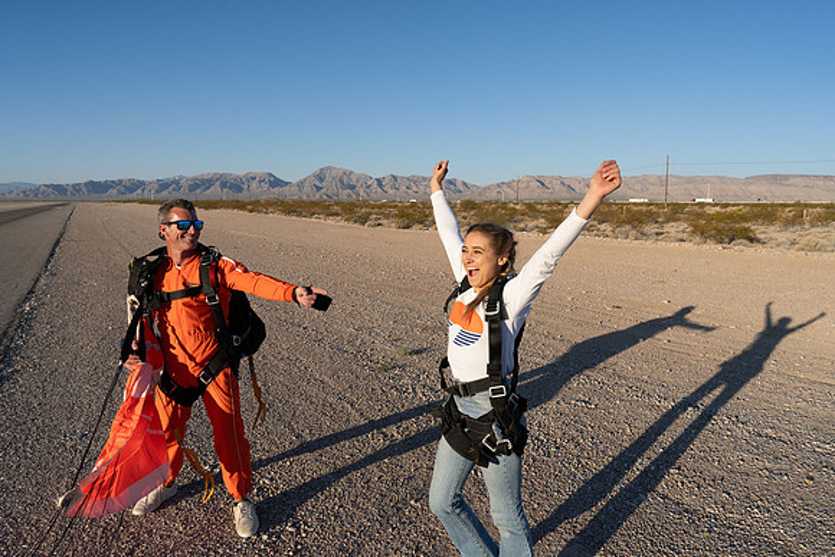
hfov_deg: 73.7
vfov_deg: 53.2
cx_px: 418
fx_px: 557
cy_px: 278
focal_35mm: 24
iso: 800
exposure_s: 1/2000
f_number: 9
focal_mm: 24
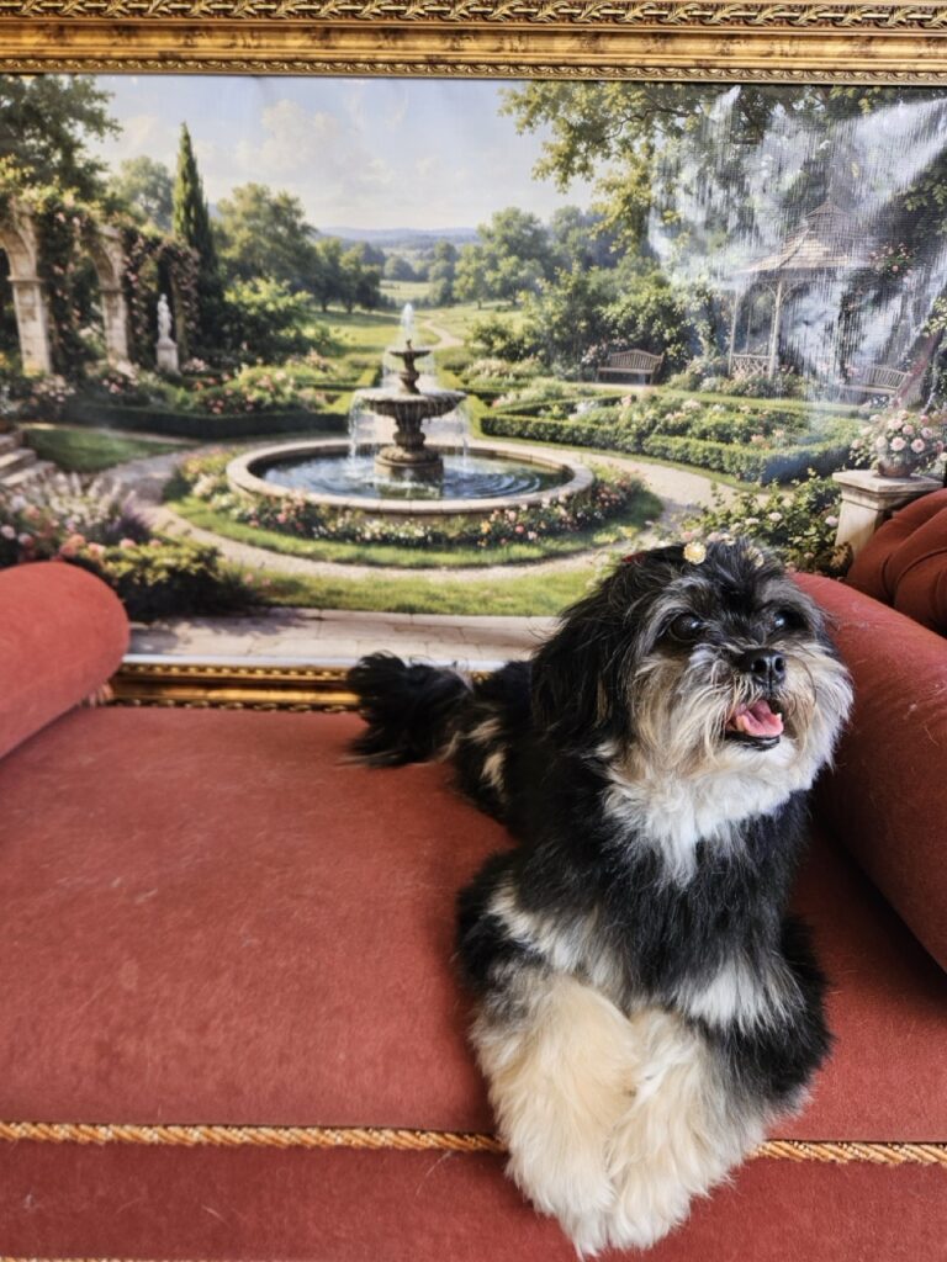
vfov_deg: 73.9
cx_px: 474
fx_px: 839
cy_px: 631
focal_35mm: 23
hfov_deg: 58.9
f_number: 1.8
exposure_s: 1/207
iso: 125
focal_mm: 5.4
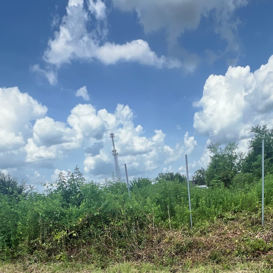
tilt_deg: -18.8
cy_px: 285
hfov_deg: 60.4
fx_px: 232
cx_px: 164
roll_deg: +6.3
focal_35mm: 26
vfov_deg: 47.9
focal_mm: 1.57
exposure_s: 1/567
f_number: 1.8
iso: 32
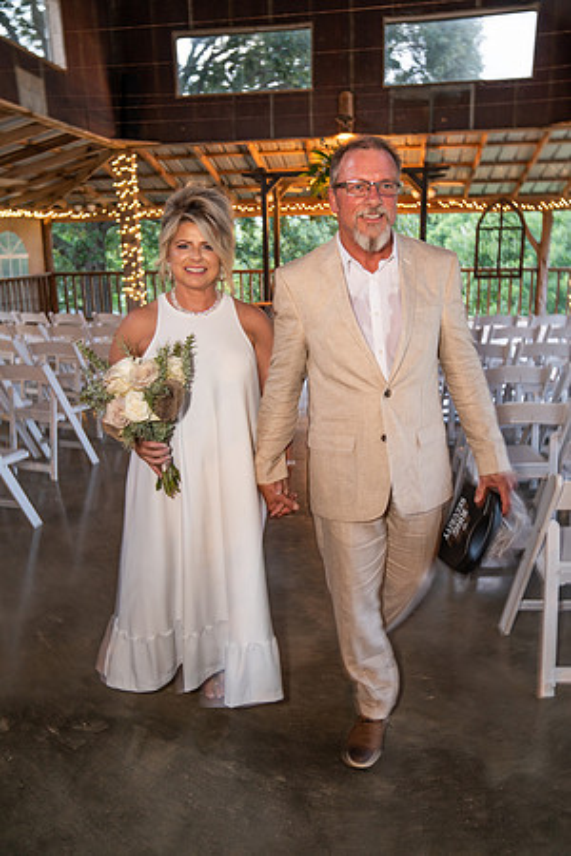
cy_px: 428
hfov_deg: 46.4
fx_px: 666
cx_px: 286
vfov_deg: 65.5
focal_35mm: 28
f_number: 3.2
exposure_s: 1/8
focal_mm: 28
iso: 400
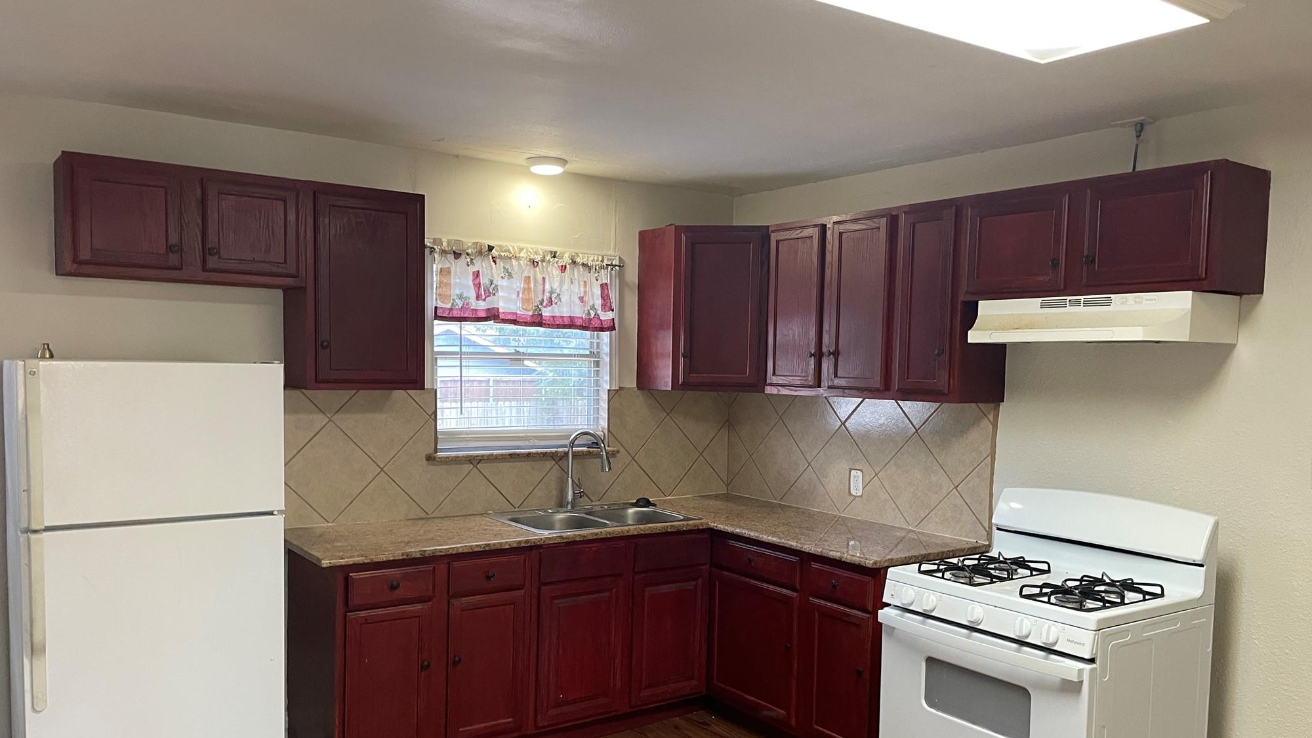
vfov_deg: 40.1
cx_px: 655
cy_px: 430
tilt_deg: -5.5
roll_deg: -0.9
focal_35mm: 29
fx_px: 1009
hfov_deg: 66.1
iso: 160
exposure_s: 1/60
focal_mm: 4.2
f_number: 1.6
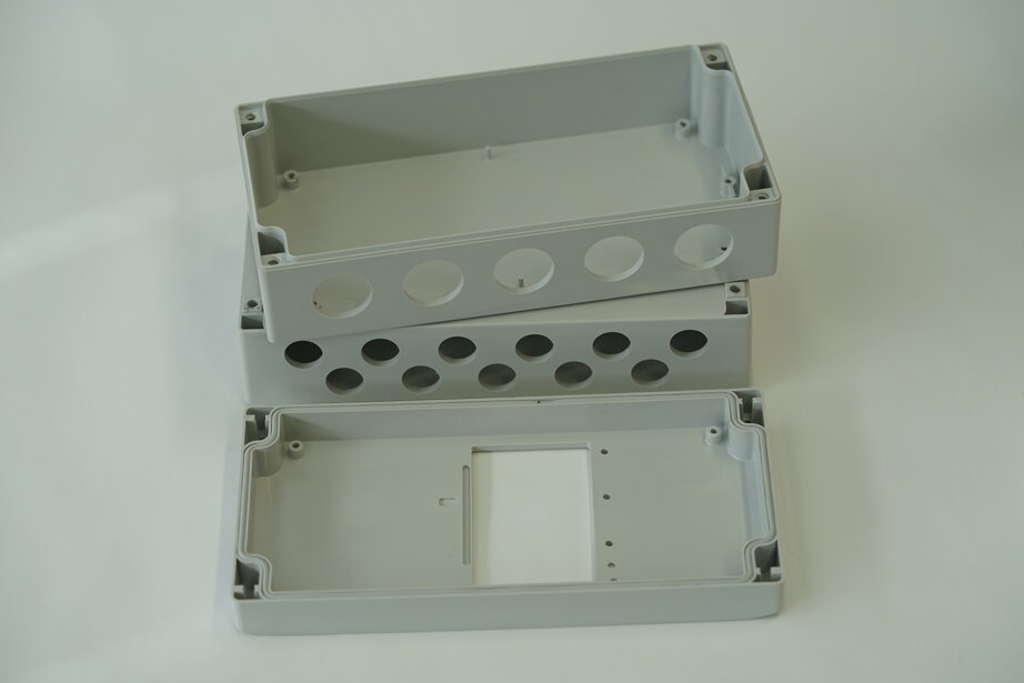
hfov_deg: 22.6
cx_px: 512
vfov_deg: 15.2
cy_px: 342
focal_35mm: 90
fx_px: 2560
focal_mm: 90
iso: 320
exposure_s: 1/100
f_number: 5.6
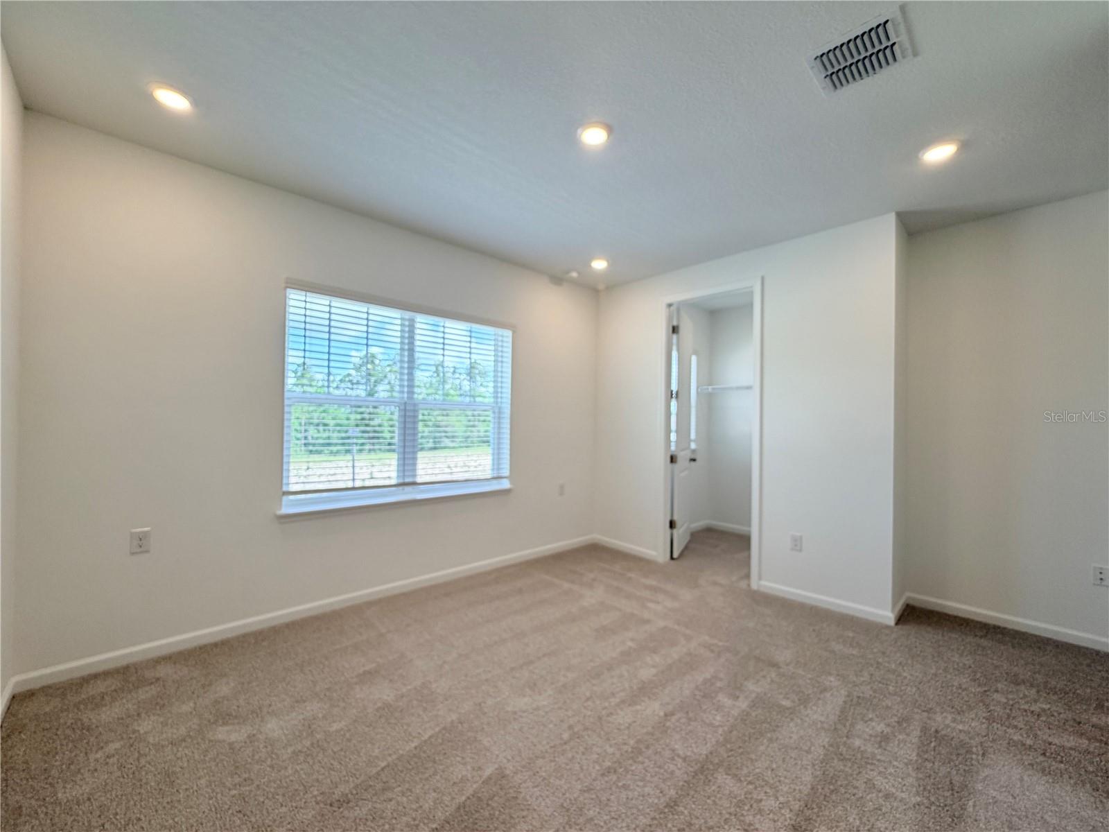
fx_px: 449
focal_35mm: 14
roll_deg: -0.8
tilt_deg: +0.5
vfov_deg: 85.7
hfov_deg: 102.1
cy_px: 416
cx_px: 554
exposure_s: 1/120
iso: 100
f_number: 2.2
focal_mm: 2.22
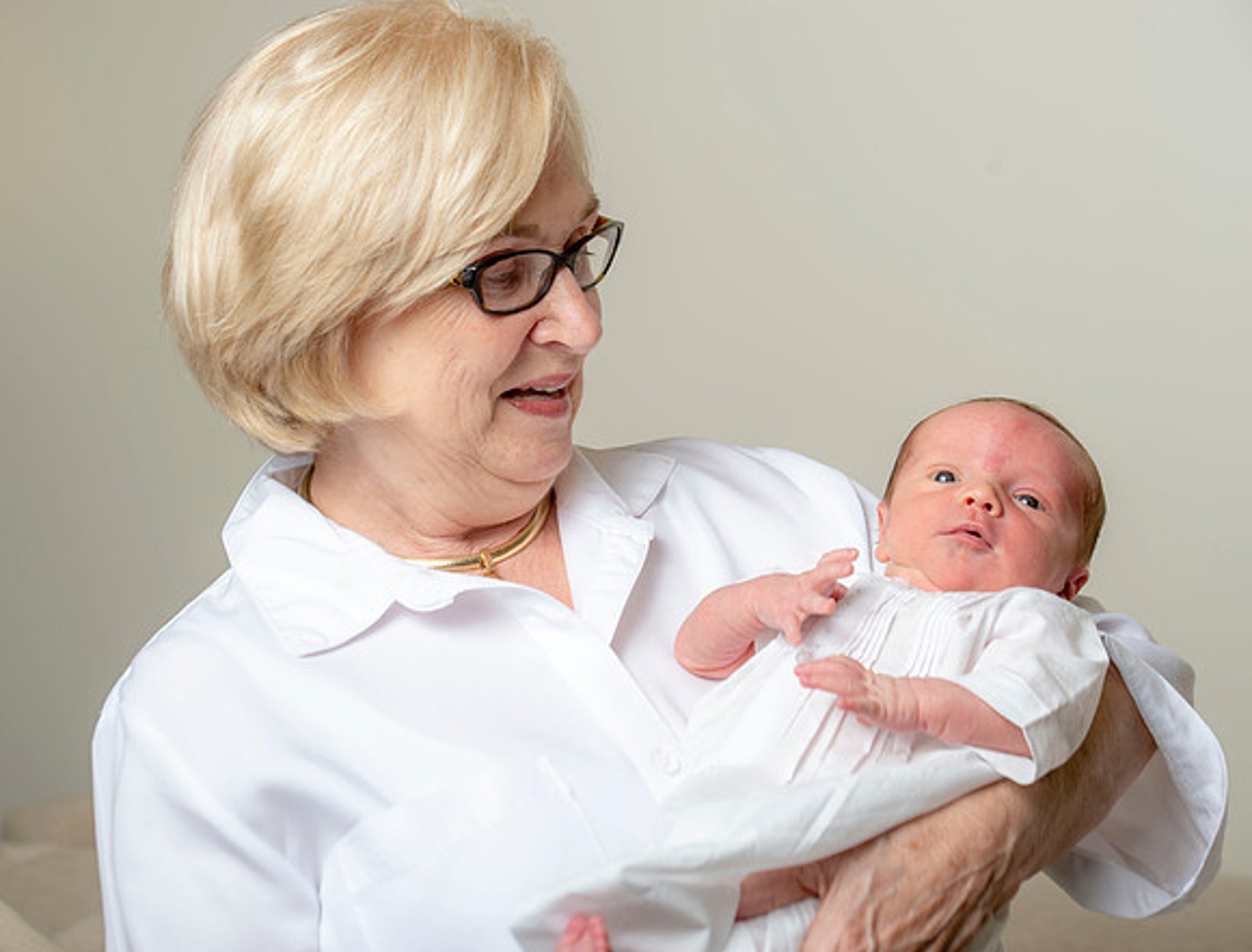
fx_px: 3575
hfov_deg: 19.9
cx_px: 556
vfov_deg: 15.2
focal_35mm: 98
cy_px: 476
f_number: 6.3
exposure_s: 1/160
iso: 125
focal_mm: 90
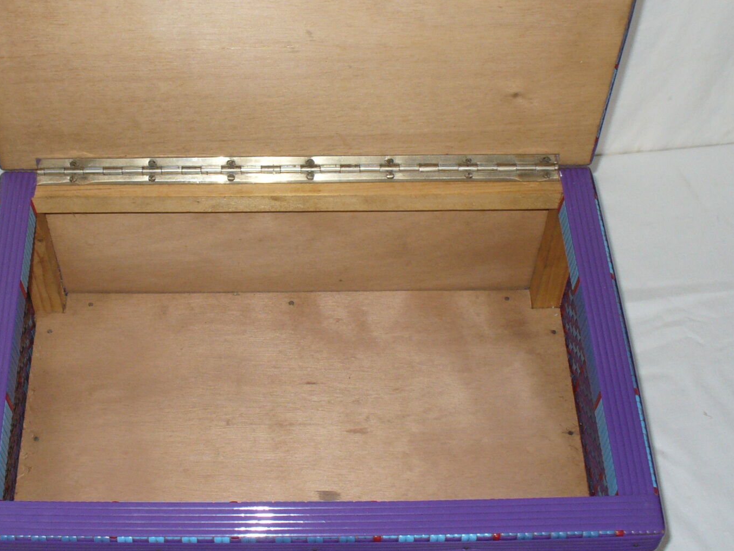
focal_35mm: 56
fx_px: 1188
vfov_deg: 26.0
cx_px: 267
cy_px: 200
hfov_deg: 34.1
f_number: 2.8
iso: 100
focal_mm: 6.1
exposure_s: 1/30
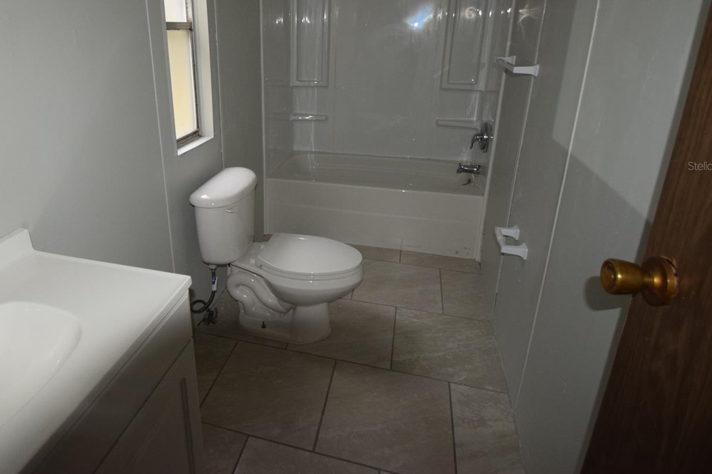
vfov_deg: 56.9
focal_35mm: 22
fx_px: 428
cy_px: 166
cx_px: 273
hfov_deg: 78.2
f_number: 3.5
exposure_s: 1/80
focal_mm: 11
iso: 1250
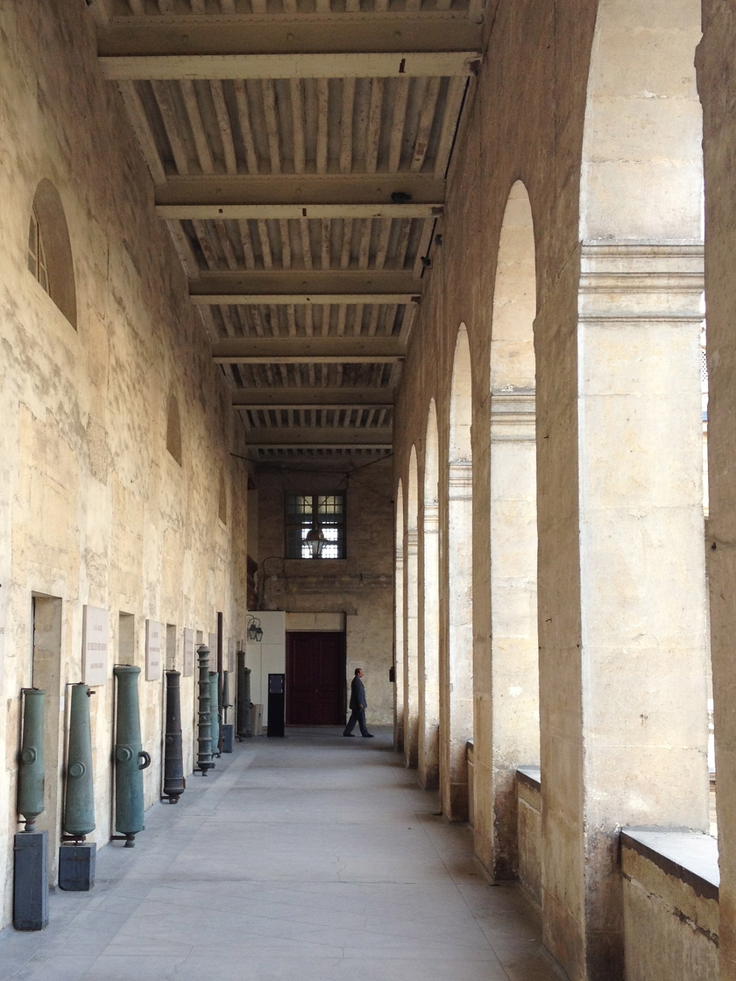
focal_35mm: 50
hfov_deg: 29.0
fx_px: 1417
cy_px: 569
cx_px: 290
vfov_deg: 38.1
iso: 64
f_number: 2.4
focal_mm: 4.28
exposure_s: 1/120
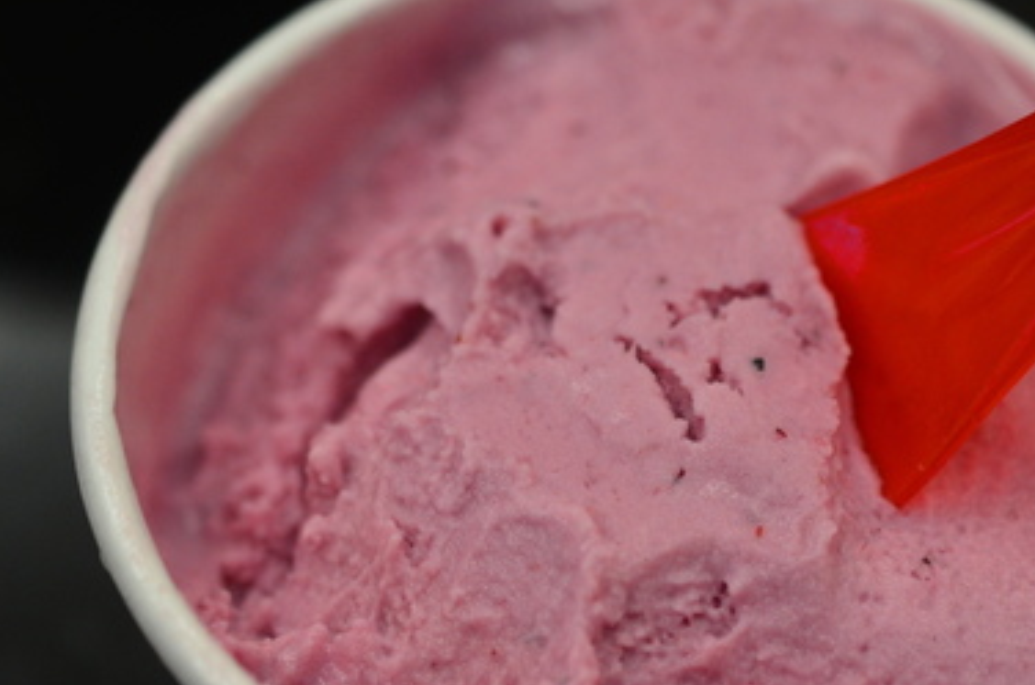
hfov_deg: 20.0
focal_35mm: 102
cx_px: 639
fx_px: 2926
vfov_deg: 13.3
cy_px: 462
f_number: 3.2
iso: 800
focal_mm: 40
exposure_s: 1/60
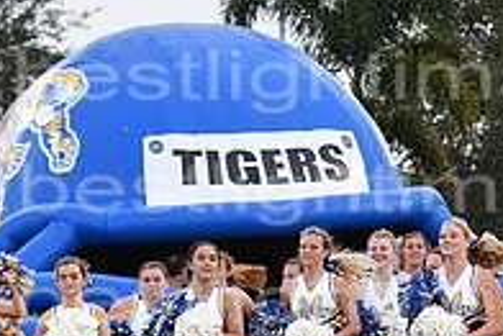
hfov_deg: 5.5
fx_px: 5264
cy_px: 250
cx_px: 359
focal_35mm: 376
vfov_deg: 3.7
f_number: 3.2
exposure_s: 1/1250
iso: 800
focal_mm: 85
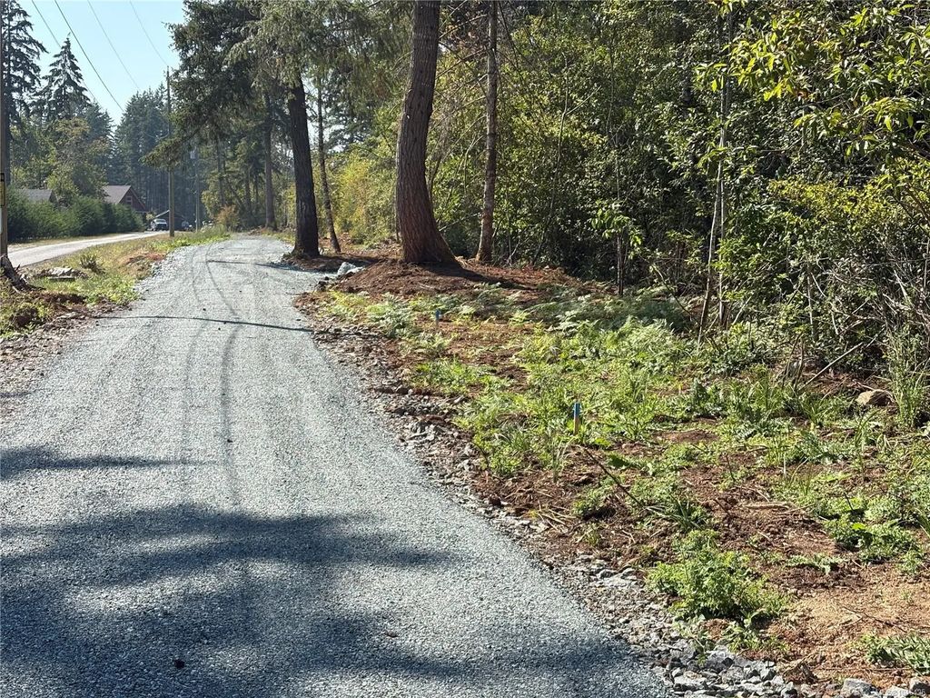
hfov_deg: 36.8
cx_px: 465
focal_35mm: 52
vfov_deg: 28.0
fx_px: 1397
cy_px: 349
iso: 40
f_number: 1.6
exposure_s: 1/1901
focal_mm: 5.96
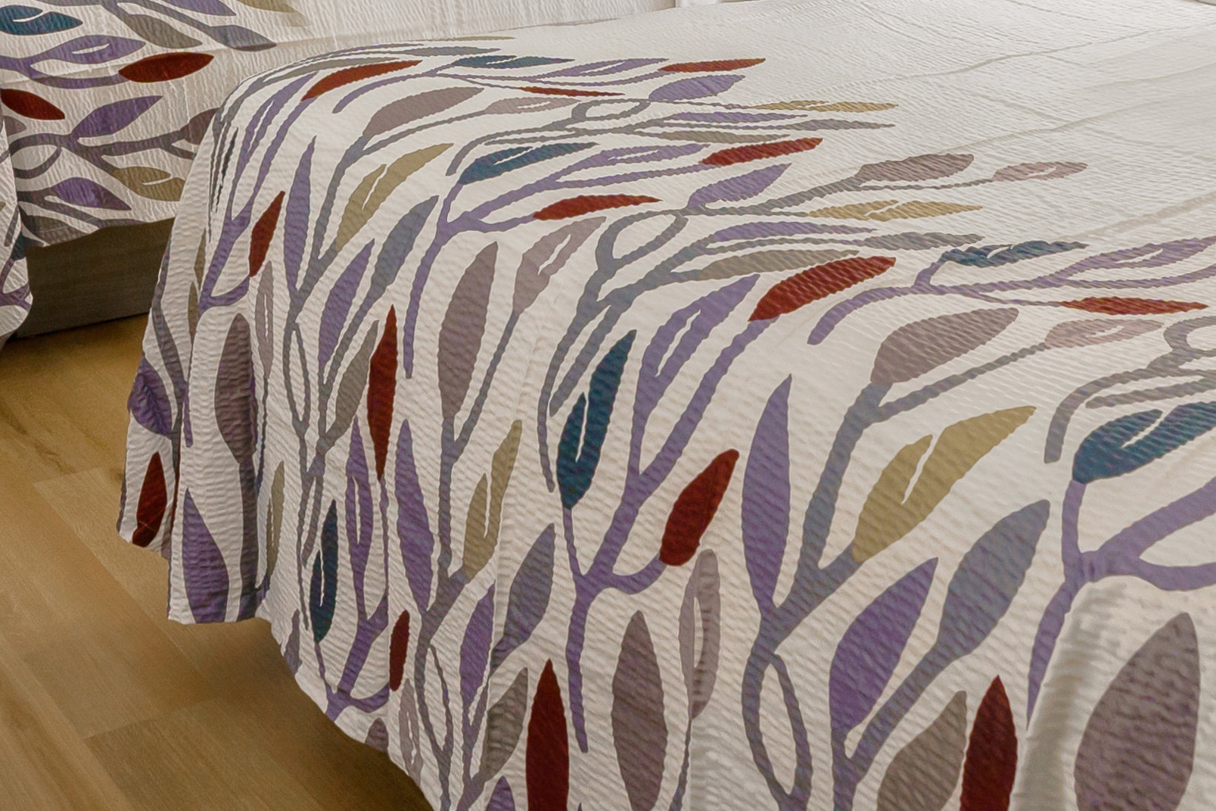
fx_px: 1856
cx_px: 237
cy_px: -399
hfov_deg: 35.1
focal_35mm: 55
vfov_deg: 21.0
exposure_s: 1/40
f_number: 8
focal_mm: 14.8
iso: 320
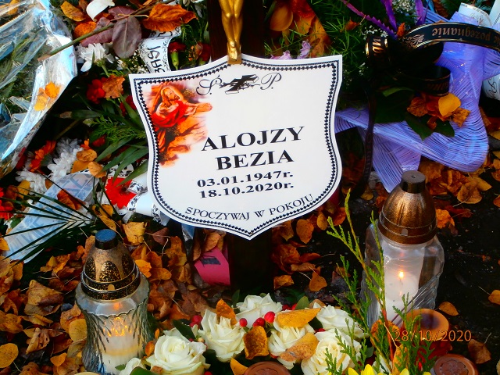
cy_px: 188
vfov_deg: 25.7
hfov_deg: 33.8
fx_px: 823
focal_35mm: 57
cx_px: 250
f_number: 4.5
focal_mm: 10.11
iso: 200
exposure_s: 1/80
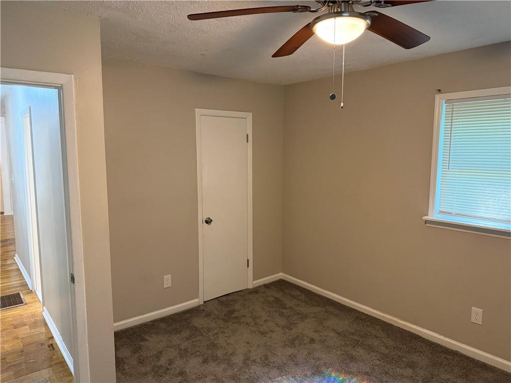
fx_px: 354
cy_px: 192
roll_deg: +0.1
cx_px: 256
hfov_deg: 71.6
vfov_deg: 56.8
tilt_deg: -6.9
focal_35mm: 24
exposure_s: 1/60
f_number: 1.78
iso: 640
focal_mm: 6.76
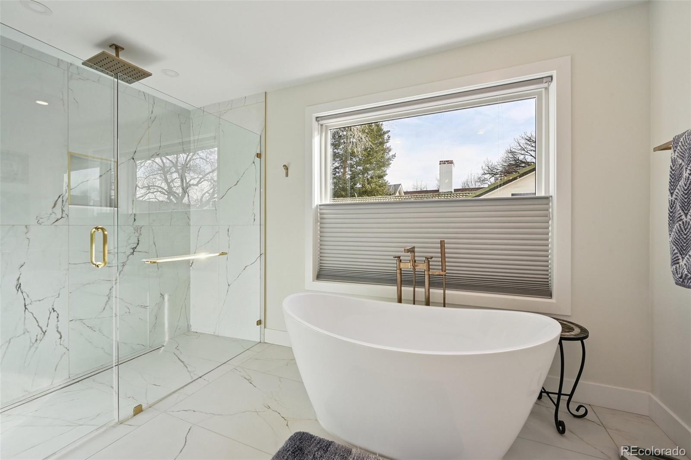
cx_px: 346
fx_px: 269
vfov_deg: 81.2
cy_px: 230
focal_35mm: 14
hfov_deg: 104.3
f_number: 10
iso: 400
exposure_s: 1/160
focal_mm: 14
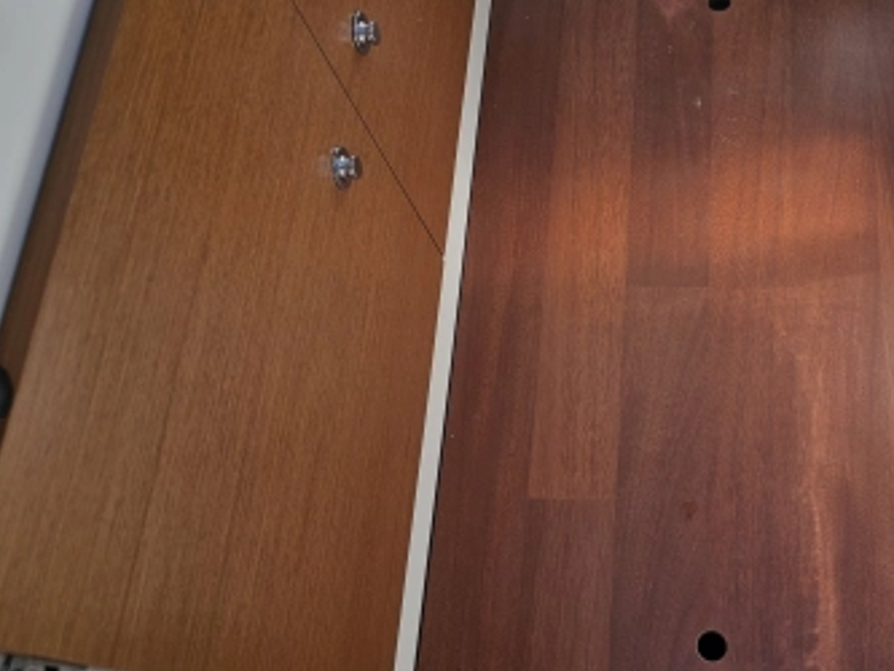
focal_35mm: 38
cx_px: 615
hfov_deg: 47.9
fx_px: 982
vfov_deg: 37.6
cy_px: 391
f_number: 1.7
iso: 10
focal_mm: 6.3
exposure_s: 1/456
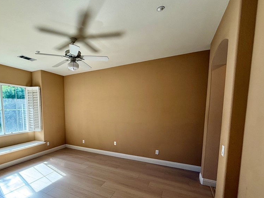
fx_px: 145
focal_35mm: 19
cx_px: 91
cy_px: 123
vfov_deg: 67.6
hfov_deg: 82.2
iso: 64
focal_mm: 2.22
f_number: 2.2
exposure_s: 1/109
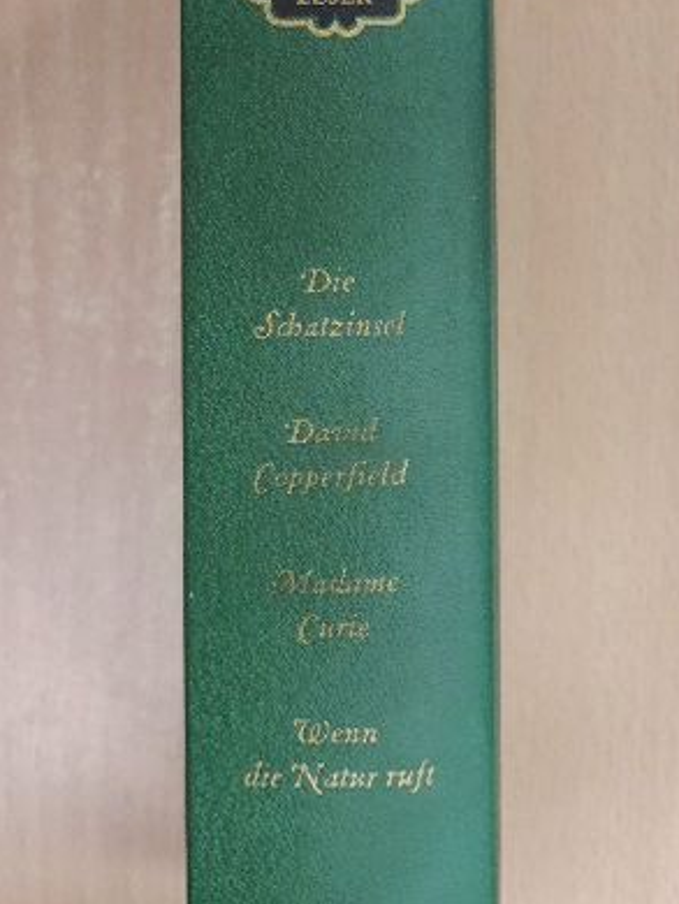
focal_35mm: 82
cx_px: 331
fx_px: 2142
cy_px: 350
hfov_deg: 18.0
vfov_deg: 23.8
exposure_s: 1/60
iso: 1250
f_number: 3.6
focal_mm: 8.9
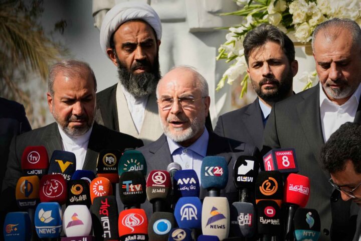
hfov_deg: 11.0
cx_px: 180
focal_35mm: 187
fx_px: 1875
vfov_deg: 7.3
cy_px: 120
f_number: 5
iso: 500
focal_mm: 125
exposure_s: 1/3200
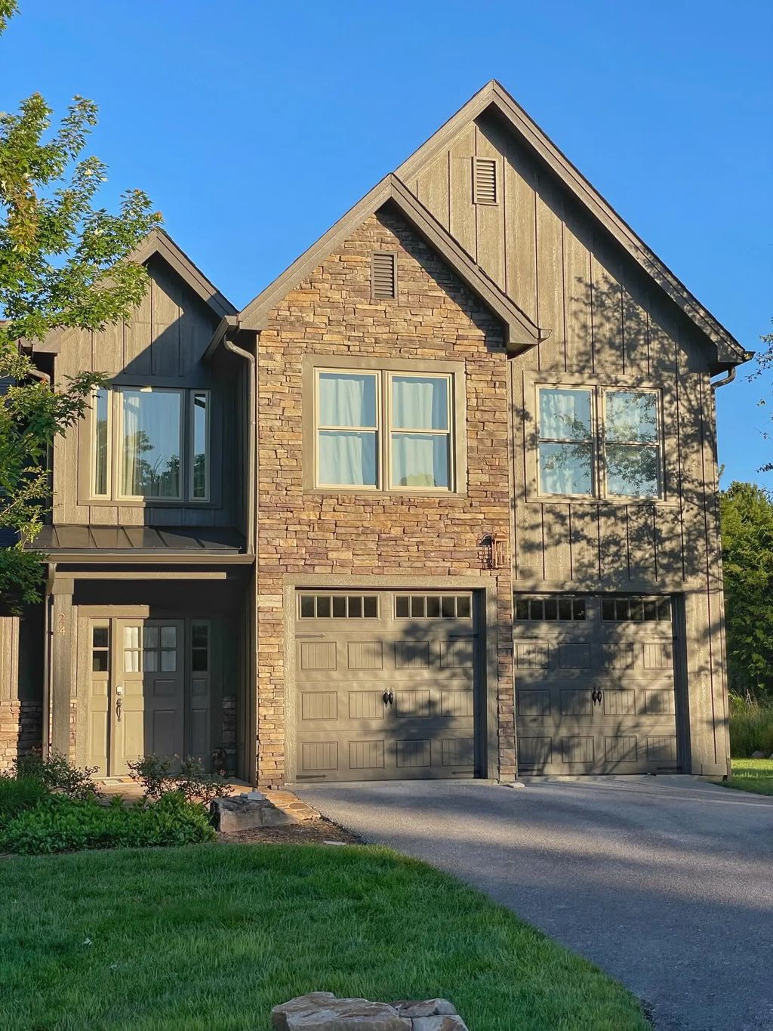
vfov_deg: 36.8
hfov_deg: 28.0
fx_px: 1548
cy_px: 516
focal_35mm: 52
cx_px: 386
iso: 25
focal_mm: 6
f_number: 2
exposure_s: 1/685
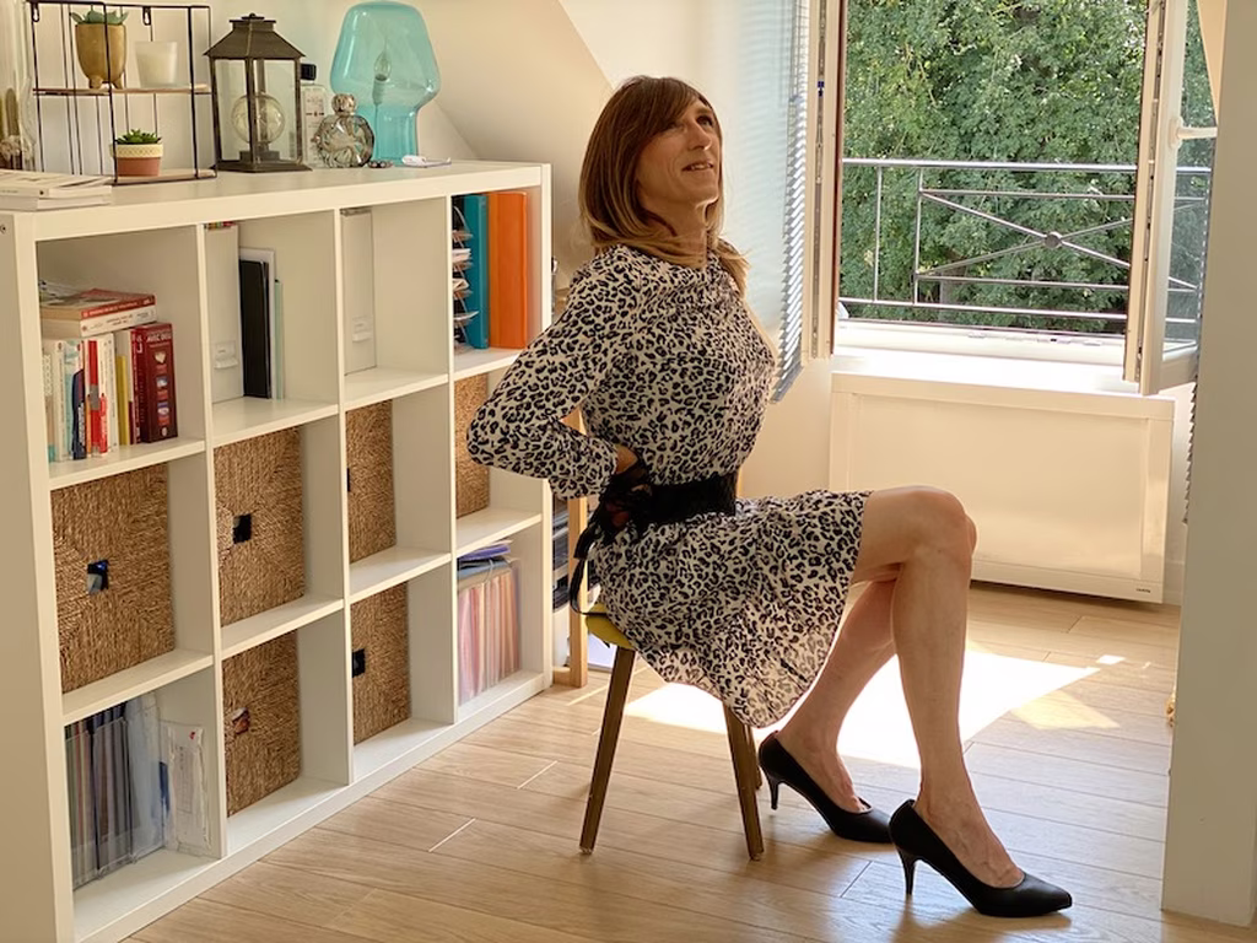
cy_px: 472
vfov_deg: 28.0
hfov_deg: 36.8
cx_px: 628
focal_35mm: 52
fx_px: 1888
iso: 32
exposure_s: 1/122
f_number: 2
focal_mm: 6
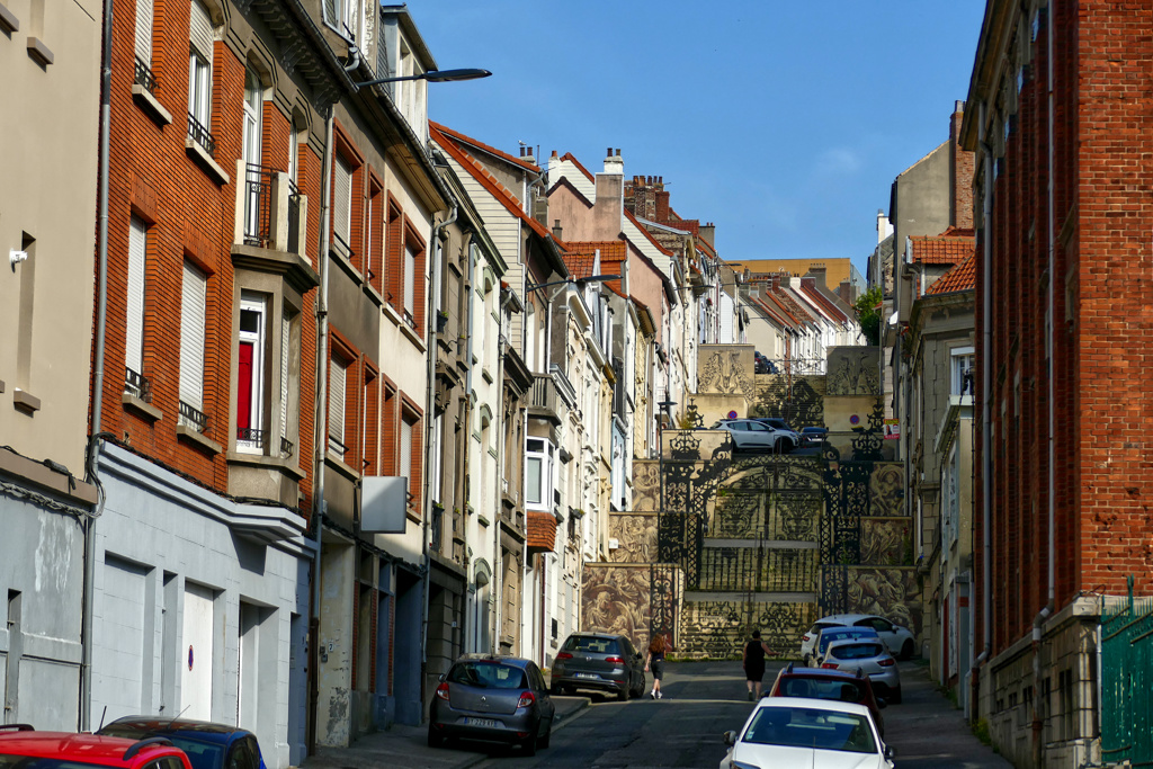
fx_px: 3203
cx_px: 576
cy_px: 384
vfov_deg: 13.7
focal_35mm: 100
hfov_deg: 20.4
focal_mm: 36.5
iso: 125
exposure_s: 1/1600
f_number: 3.8
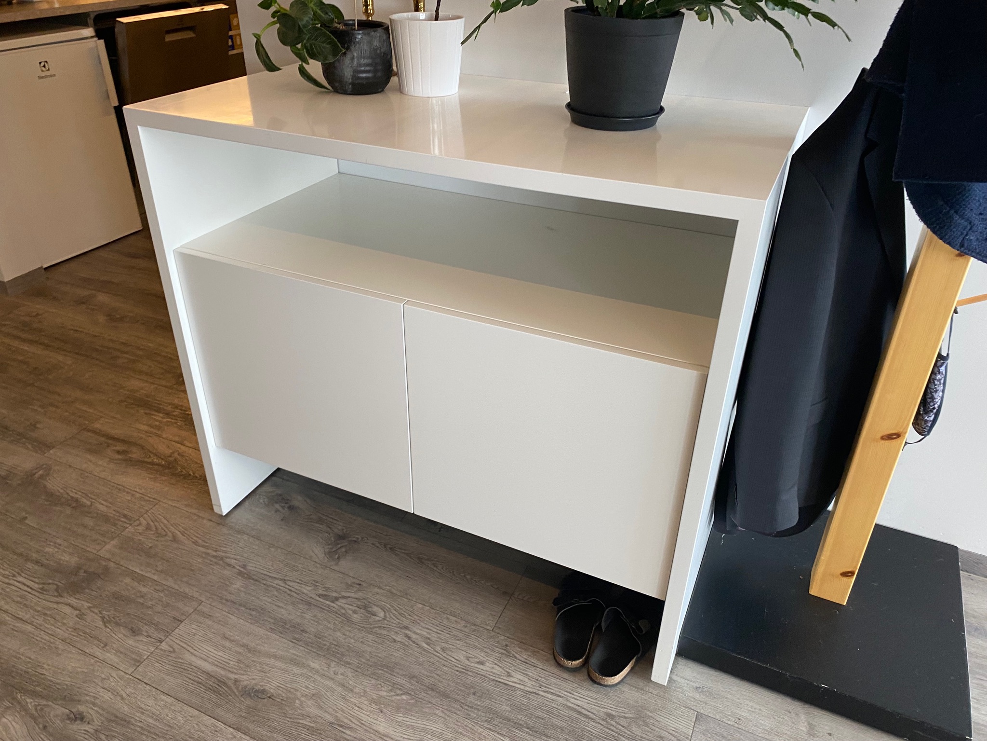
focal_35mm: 26
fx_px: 741
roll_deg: +0.9
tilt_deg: -29.0
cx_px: 494
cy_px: 370
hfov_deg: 67.3
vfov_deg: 53.1
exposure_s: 1/54
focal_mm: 4.25
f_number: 1.8
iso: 125
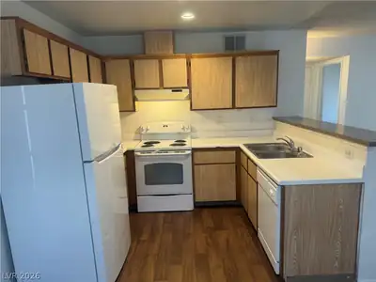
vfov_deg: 56.8
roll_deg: +2.5
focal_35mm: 24
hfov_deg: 71.6
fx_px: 261
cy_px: 141
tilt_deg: -10.1
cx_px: 188
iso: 160
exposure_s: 1/60
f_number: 1.78
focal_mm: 6.76
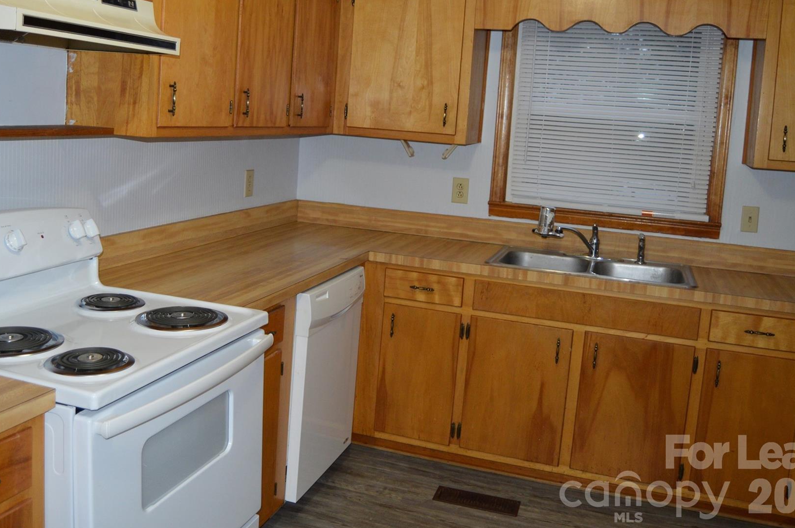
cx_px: 353
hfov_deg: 55.7
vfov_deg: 38.5
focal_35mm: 34
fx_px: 750
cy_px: 198
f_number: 3.5
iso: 720
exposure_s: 1/60
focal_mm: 18
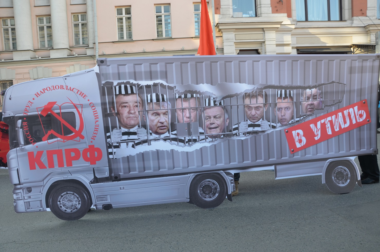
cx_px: 190
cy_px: 126
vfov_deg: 47.7
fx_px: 284
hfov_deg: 67.5
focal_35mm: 27
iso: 220
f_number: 5.6
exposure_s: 1/125
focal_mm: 18
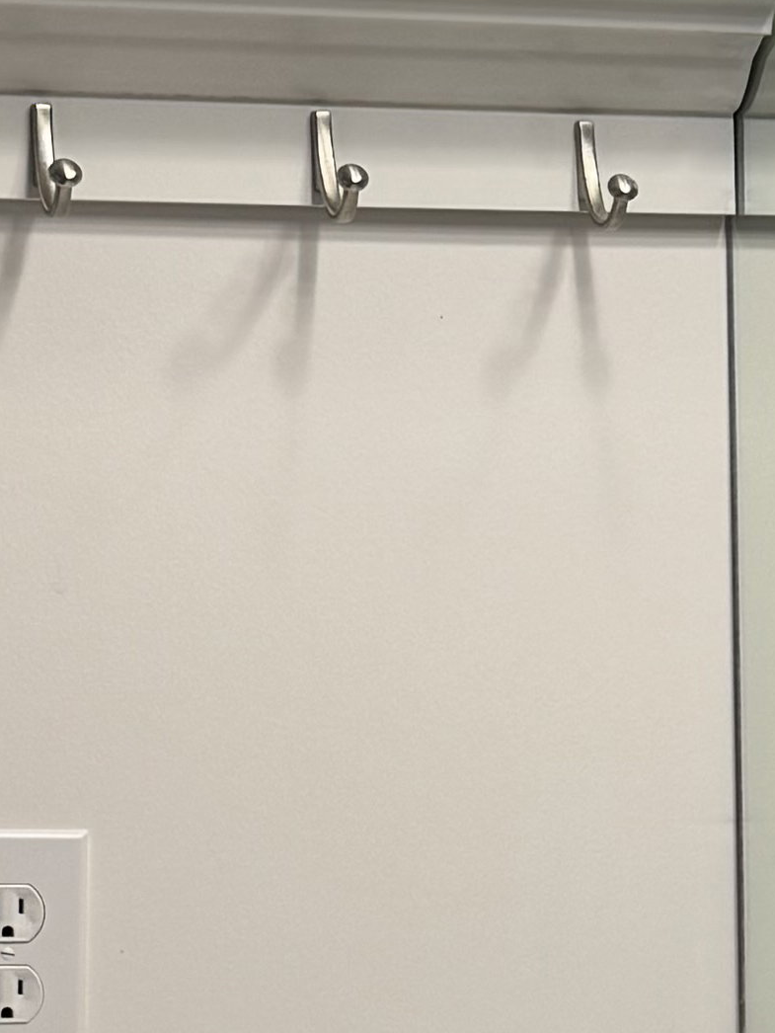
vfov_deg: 14.8
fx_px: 3909
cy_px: 986
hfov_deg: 11.0
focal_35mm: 131
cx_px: 1055
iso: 64
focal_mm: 6.76
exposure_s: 1/207
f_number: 1.78
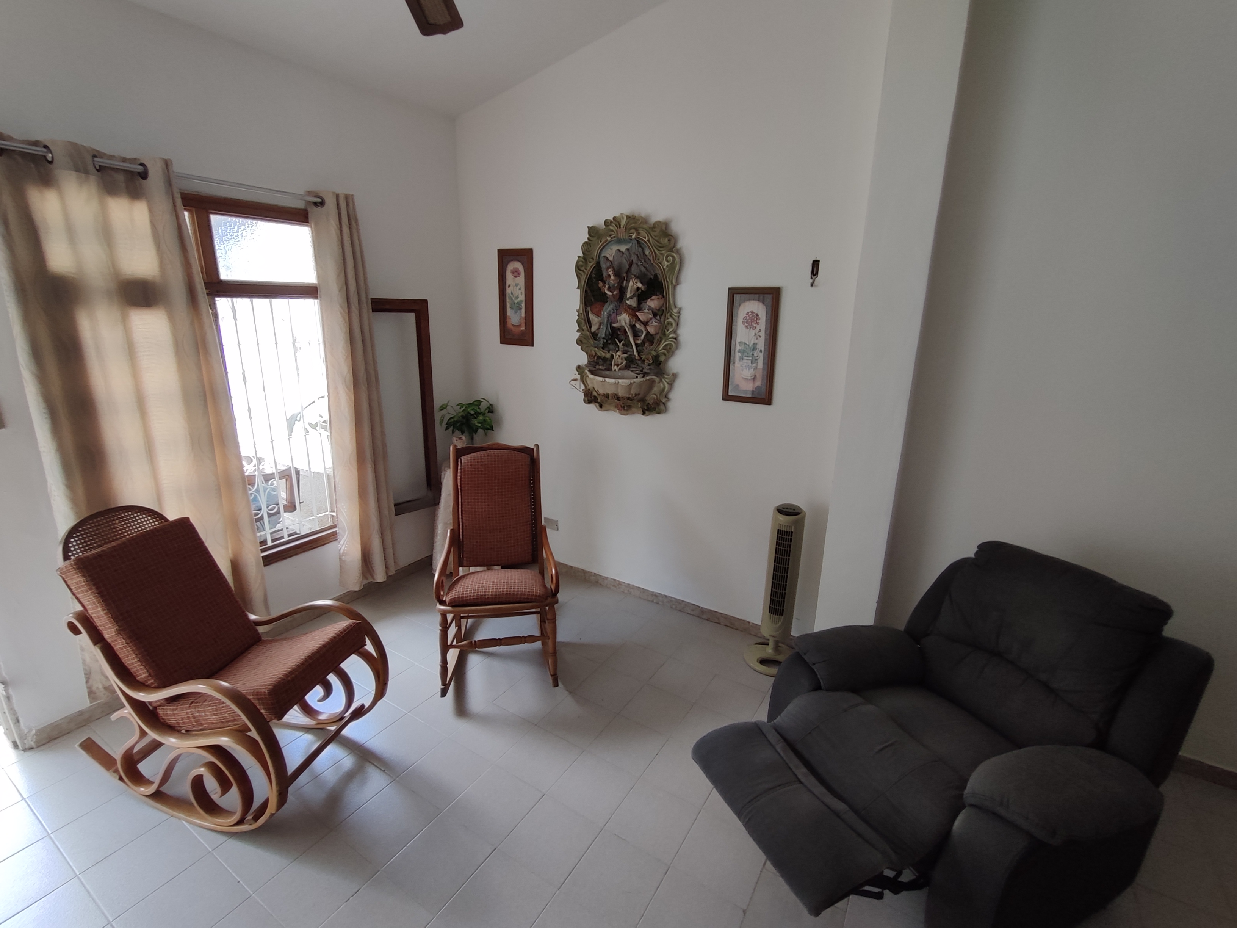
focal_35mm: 13
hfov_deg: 106.2
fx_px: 465
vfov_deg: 89.9
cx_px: 618
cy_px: 464
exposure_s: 1/50
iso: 54
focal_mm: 1.66
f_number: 2.2
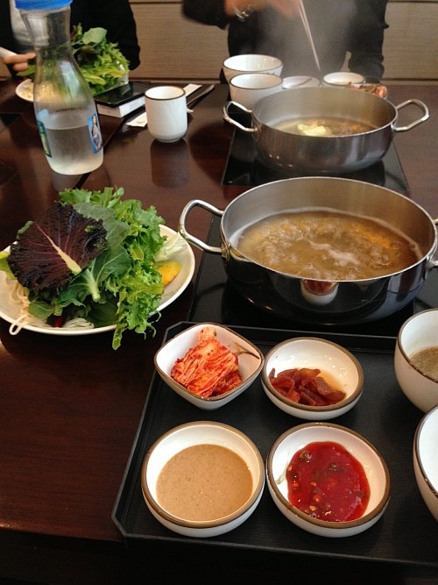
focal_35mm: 33
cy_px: 292
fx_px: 557
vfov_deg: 55.4
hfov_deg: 42.9
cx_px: 219
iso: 200
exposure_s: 1/20
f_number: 2.4
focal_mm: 4.13
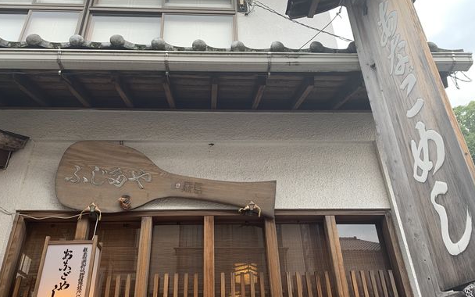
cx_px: 233
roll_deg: +1.4
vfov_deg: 43.1
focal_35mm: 29
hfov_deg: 64.6
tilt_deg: +31.4
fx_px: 375
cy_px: 153
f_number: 1.8
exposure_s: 1/122
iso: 25
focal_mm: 4.25
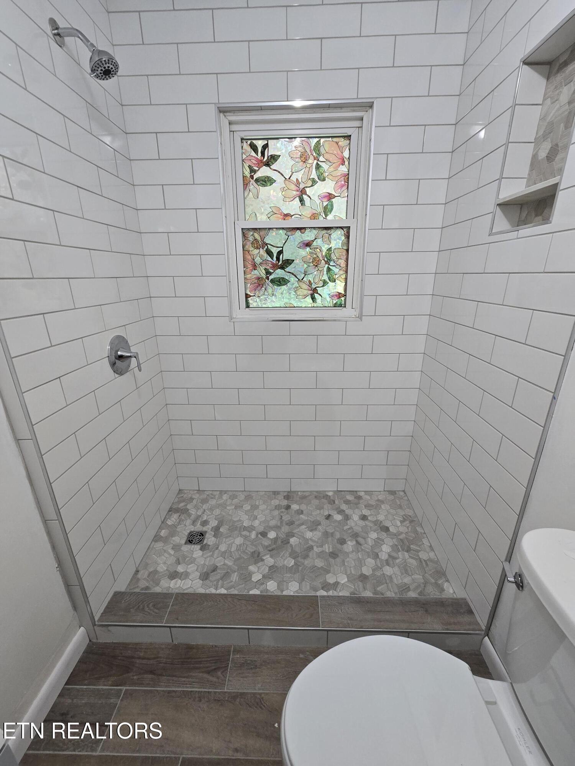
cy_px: 383
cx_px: 288
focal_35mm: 13
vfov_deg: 106.2
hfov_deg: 89.9
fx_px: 288
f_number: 2.2
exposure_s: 1/60
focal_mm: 2.2
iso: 160
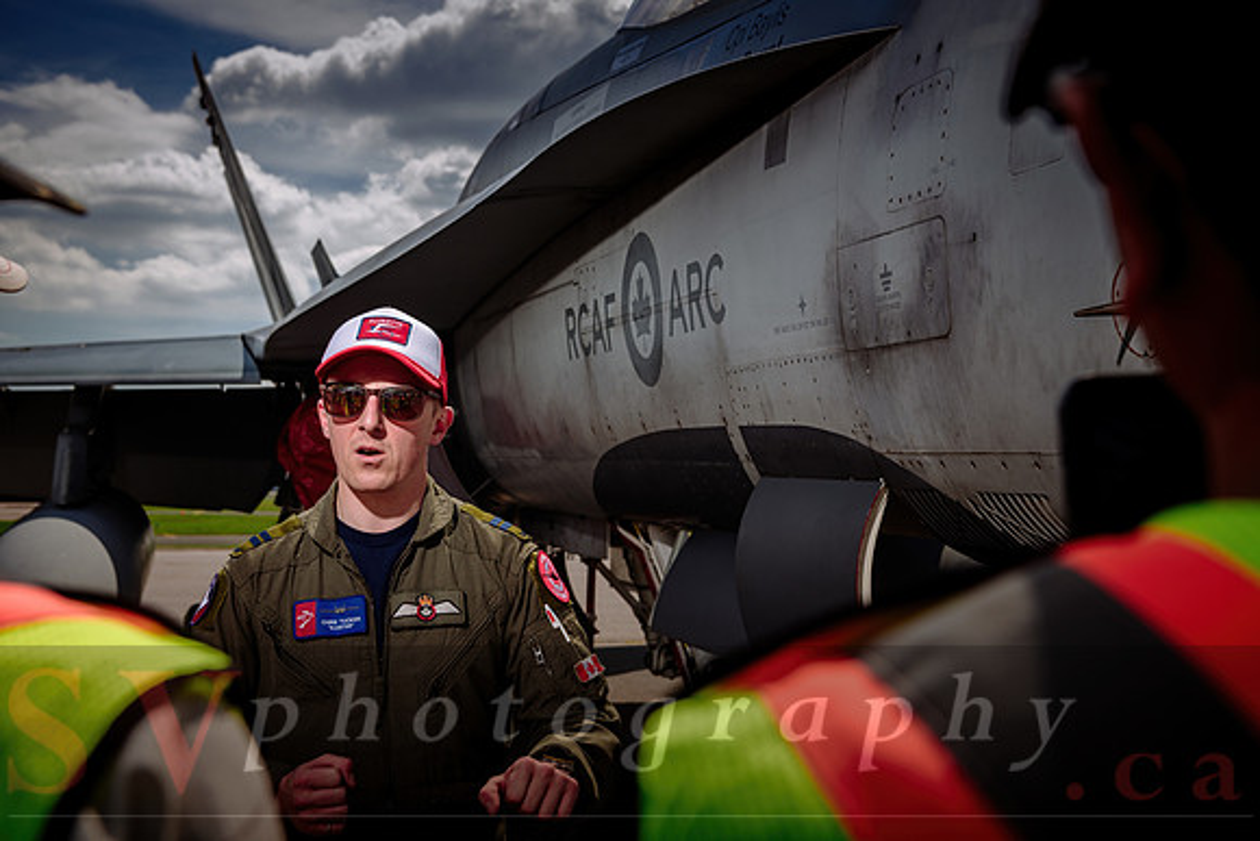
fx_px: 1680
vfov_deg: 28.1
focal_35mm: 48
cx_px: 630
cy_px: 420
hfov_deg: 41.1
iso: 64
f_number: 8
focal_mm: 48
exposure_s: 1/250
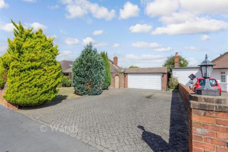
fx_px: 108
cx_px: 114
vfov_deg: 70.4
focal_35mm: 17
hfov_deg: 93.3
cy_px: 76
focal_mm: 17
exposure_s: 1/400
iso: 100
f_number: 8
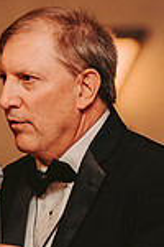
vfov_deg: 3.8
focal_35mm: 540
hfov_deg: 2.5
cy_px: 179
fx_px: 3690
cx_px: 69
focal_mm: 180
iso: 800
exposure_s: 1/60
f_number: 2.8
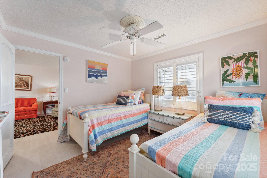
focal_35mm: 14
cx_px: 134
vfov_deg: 81.2
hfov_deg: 104.3
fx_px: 104
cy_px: 89
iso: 1000
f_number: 8
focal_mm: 14
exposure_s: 1/125
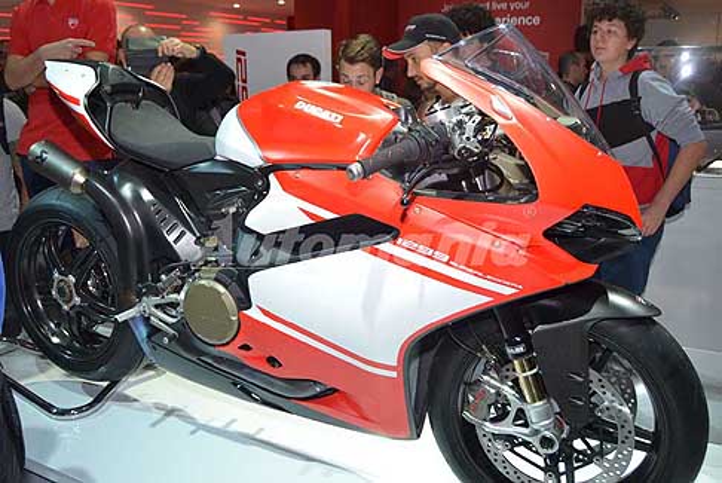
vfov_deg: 48.0
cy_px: 242
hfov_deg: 67.3
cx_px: 361
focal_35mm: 27
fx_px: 542
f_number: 4
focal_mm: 18
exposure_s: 1/125
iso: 100
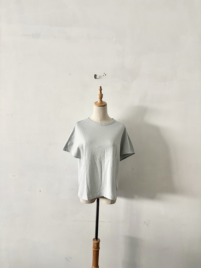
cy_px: 134
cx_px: 100
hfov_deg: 53.1
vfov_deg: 67.3
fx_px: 201
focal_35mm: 26
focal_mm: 5.96
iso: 200
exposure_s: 1/60
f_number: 1.6
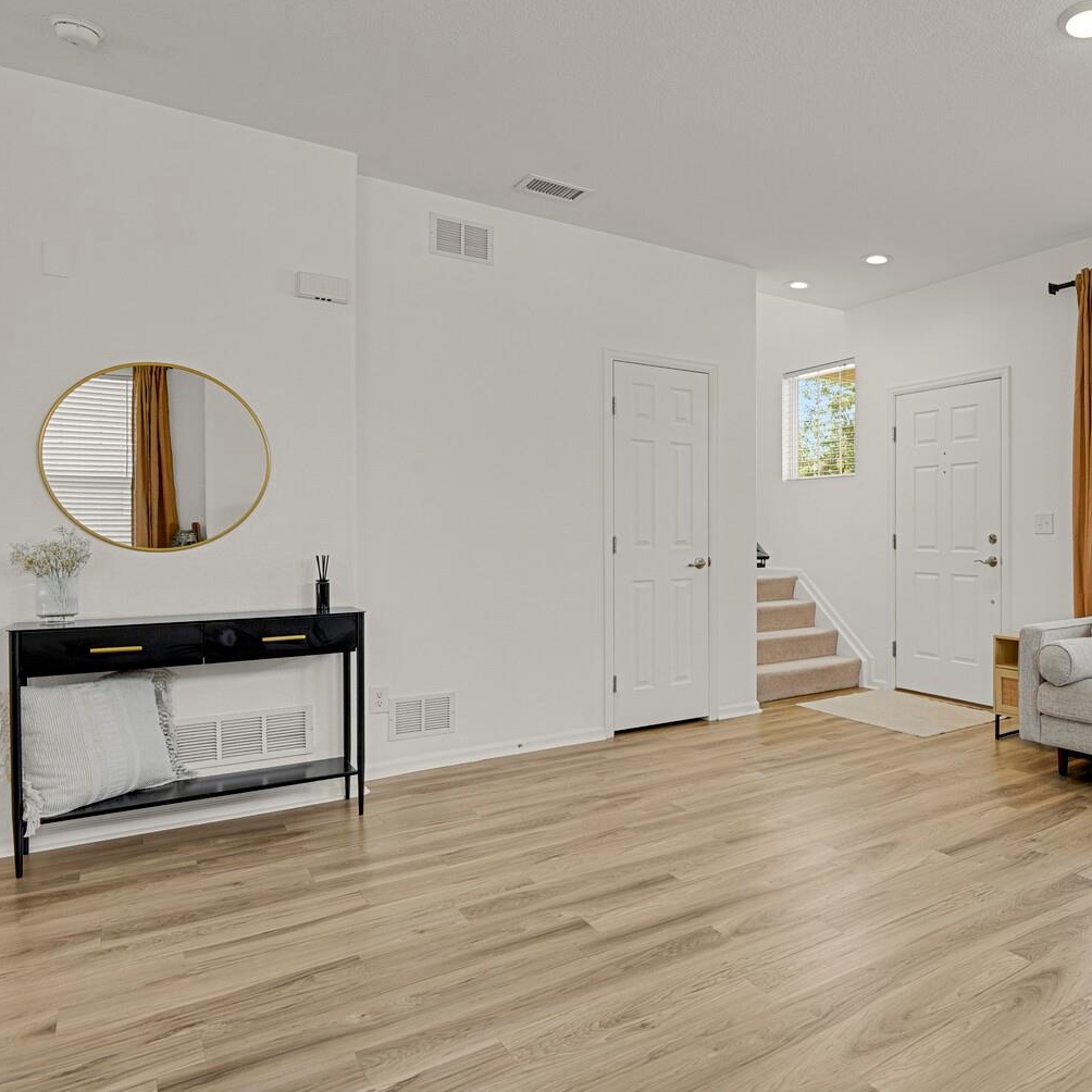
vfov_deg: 67.2
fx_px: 821
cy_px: 530
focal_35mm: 23
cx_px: 833
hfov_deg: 62.9
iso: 250
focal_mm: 17
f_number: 8
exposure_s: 1
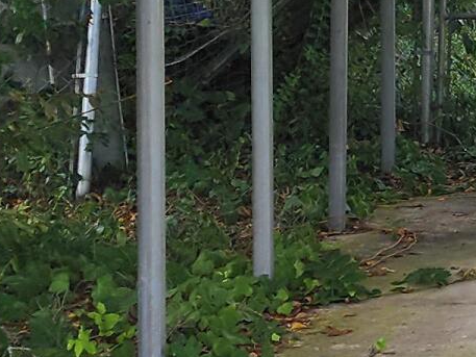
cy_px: -84
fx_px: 2077
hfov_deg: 11.2
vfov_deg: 9.7
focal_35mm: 151
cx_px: 1098
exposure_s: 1/180
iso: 20
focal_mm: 6.4
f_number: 1.8
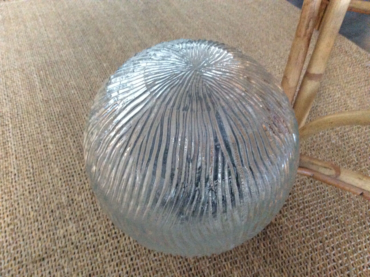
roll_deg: +2.8
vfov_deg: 44.1
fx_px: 342
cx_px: 185
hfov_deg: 56.9
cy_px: 138
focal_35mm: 32
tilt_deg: -44.0
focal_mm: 3.3
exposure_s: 1/17
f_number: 2.4
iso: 400
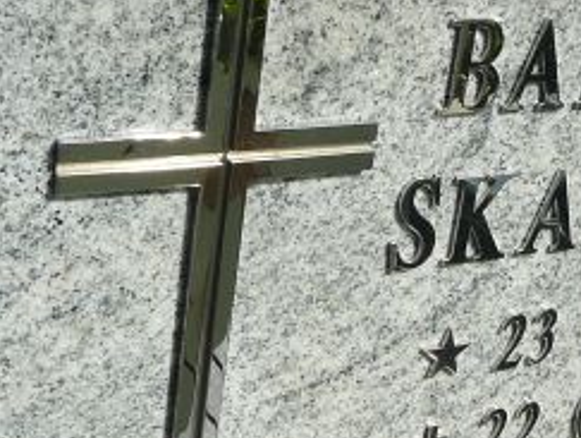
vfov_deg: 16.0
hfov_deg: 21.1
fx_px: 1546
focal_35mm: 92
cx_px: 454
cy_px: 359
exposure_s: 1/640
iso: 80
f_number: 5
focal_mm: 5.2
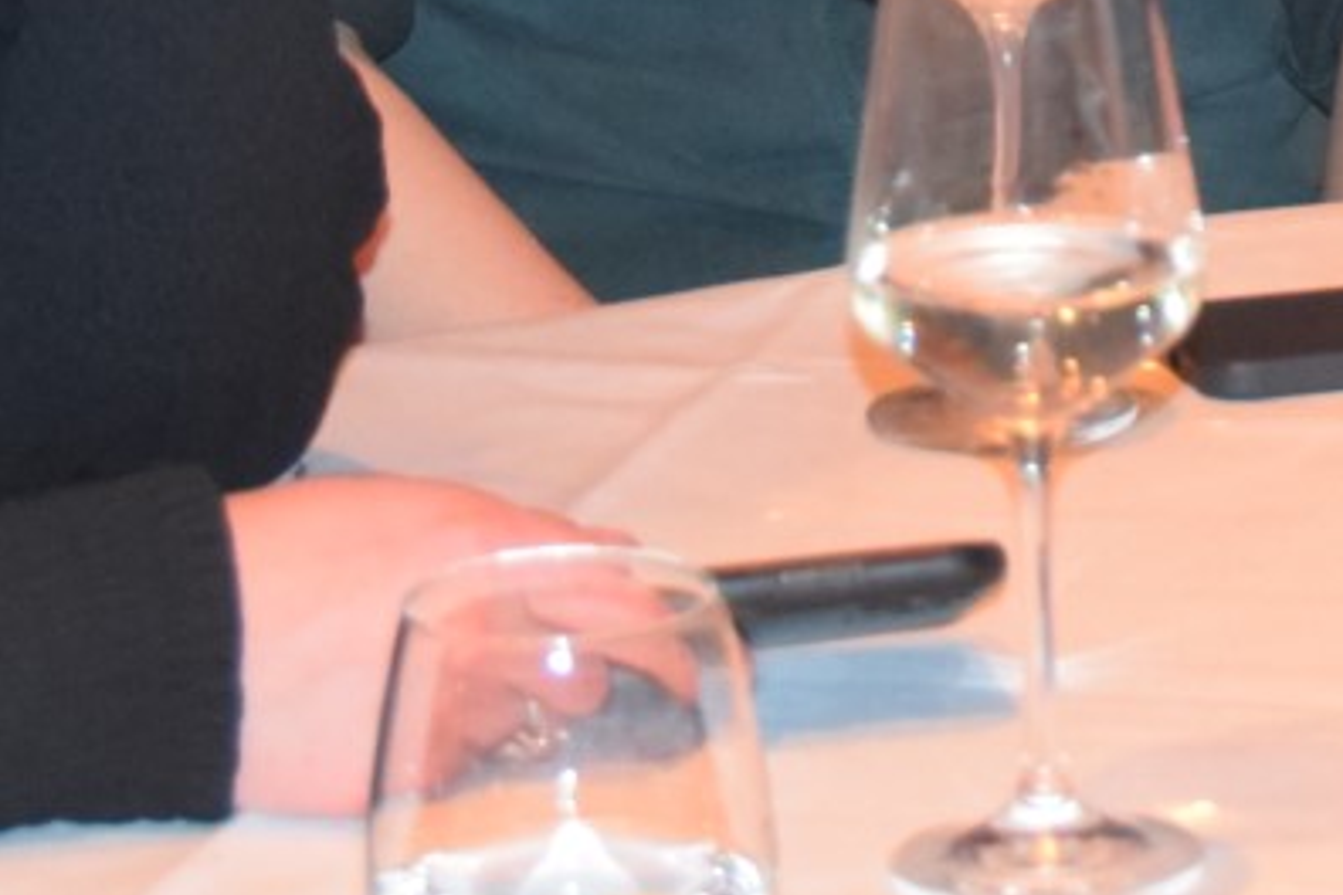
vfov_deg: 5.0
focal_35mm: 270
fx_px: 10072
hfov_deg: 7.6
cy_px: -759
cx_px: 1170
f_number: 4.5
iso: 3200
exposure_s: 1/60
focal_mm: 44
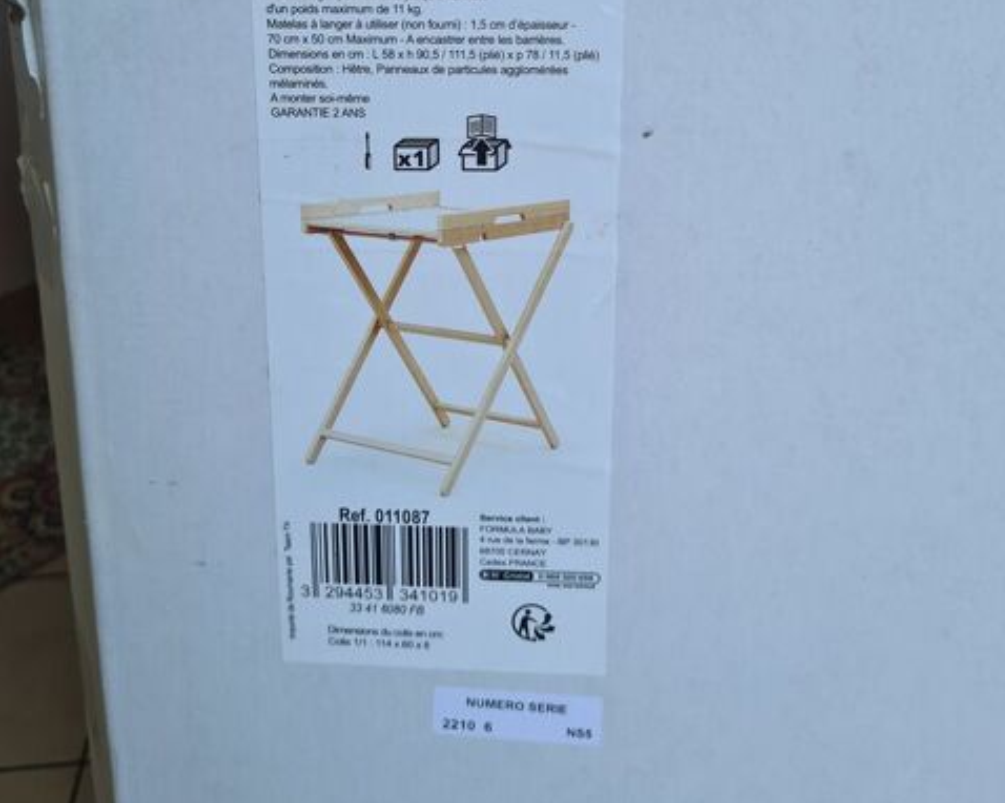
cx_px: 502
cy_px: 223
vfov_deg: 42.3
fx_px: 1011
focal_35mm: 34
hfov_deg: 52.9
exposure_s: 1/120
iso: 50
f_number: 1.8
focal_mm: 5.4
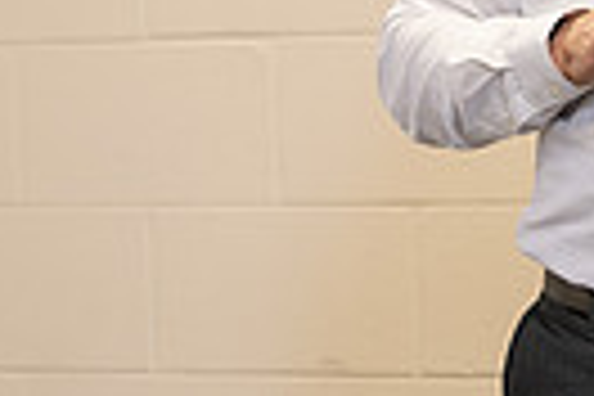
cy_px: -218
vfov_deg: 3.5
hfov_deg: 5.2
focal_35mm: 395
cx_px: 734
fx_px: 6517
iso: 800
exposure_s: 1/200
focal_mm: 90
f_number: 3.2
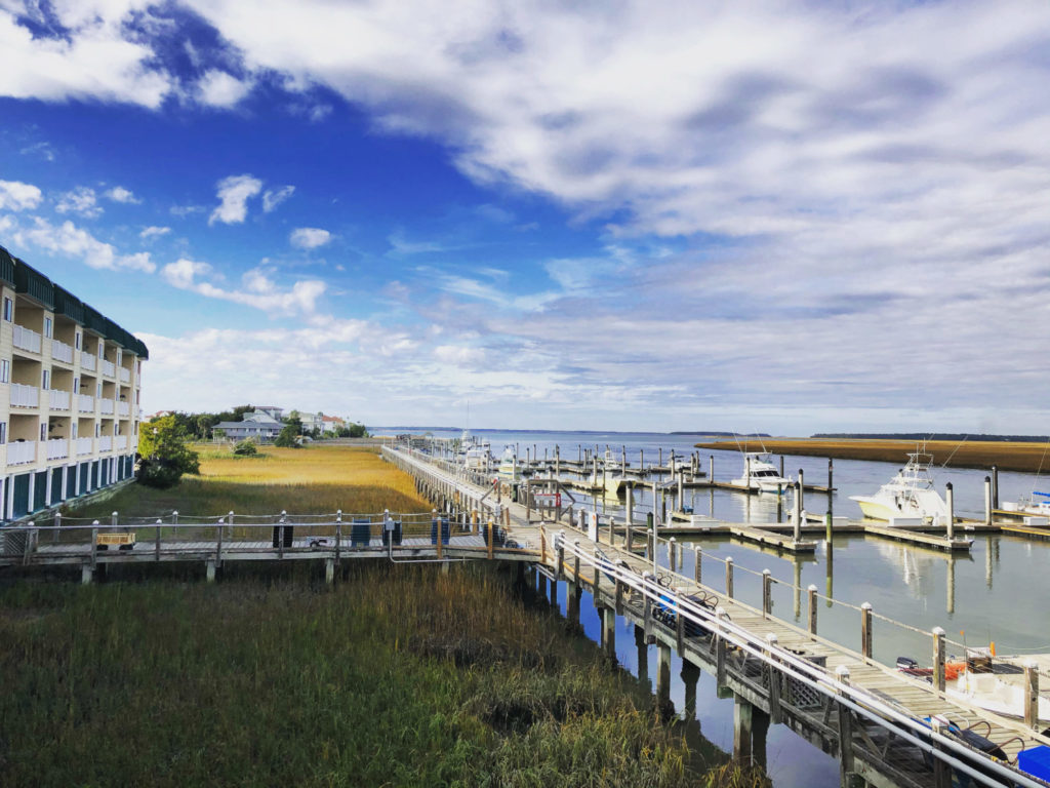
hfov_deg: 63.4
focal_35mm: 28
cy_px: 394
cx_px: 525
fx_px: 849
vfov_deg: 49.7
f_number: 1.8
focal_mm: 4
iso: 20
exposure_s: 1/2525
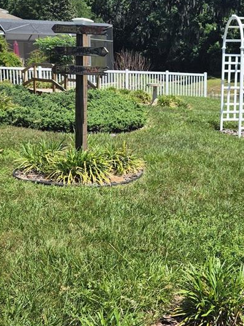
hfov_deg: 27.5
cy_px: 126
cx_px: 191
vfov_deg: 36.7
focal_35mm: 52
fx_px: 489
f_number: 1.8
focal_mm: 5.4
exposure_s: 1/1504
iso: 25
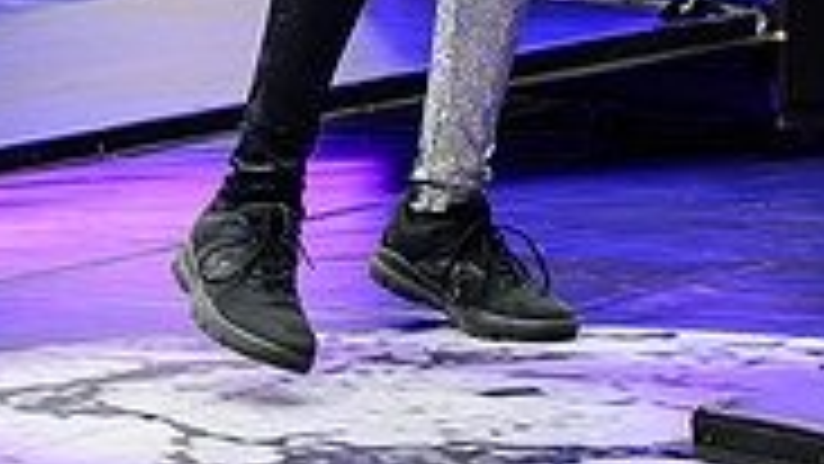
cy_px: -411
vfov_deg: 3.8
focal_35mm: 321
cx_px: -237
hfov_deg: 6.7
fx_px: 7015
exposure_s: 1/1000
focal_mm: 70
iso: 4000
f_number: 2.8
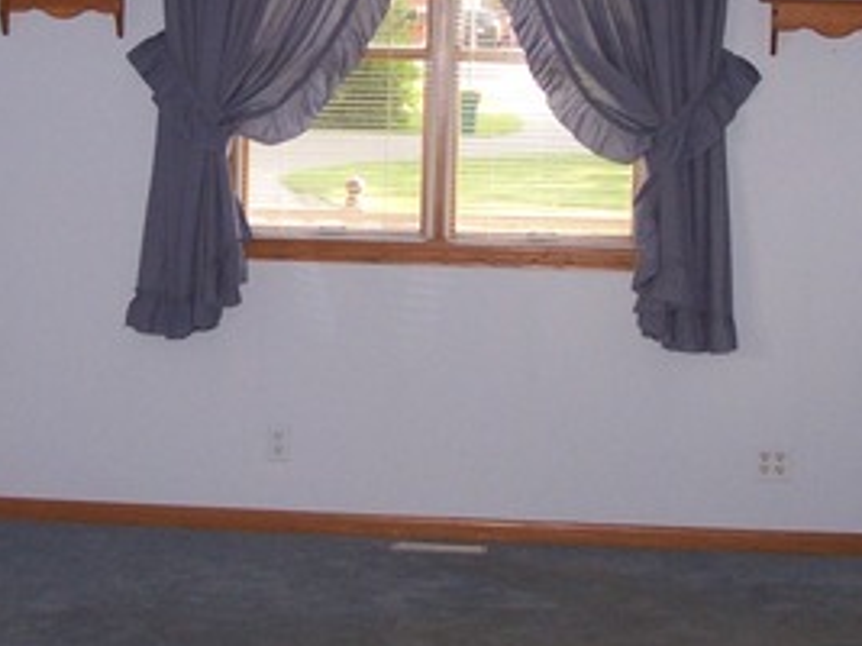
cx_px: 345
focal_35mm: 91
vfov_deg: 16.1
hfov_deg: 21.5
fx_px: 2265
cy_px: 87
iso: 140
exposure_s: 1/60
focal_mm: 6.3
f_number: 2.8
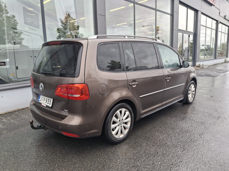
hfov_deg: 69.4
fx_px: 165
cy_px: 86
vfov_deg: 54.9
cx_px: 114
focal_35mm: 25
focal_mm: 4.69
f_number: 1.8
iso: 25
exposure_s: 1/120
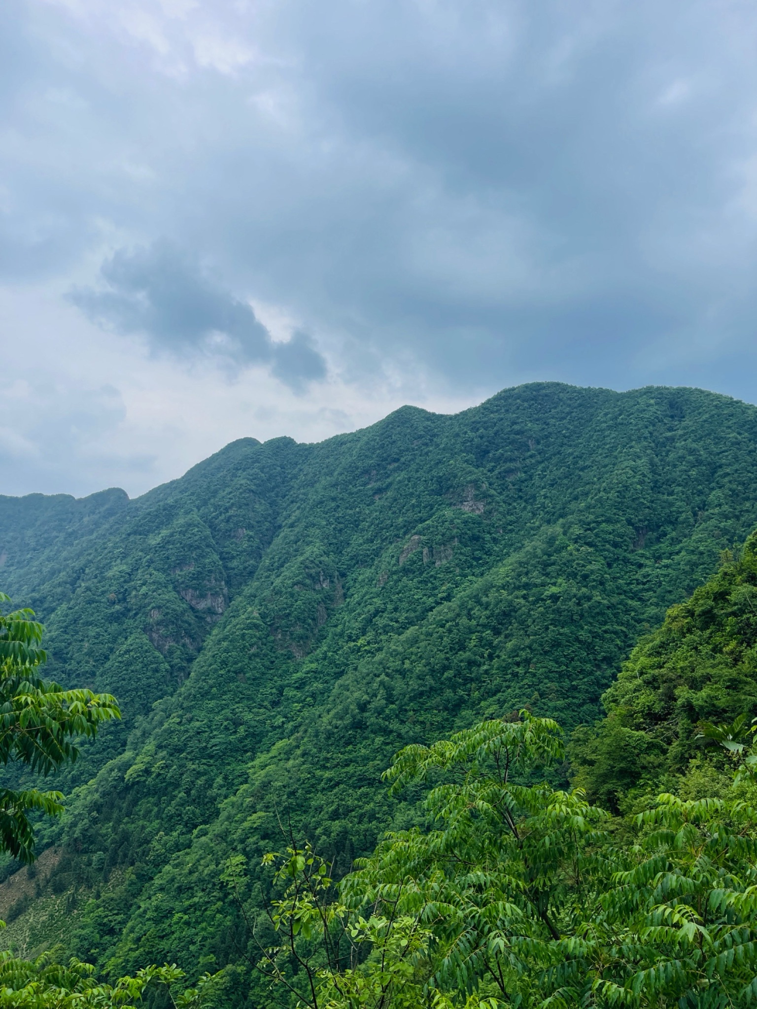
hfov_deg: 54.9
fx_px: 729
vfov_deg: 69.4
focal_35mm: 25
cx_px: 378
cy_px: 504
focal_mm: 5.1
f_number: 1.6
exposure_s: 1/3663
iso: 32
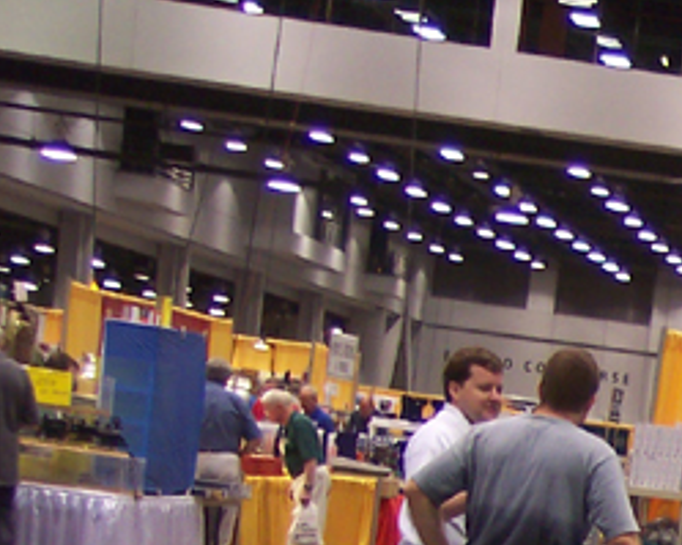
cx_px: 1361
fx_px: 3006
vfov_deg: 9.8
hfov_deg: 11.6
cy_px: 963
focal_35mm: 149
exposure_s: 1/30
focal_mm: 8
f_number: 2.8
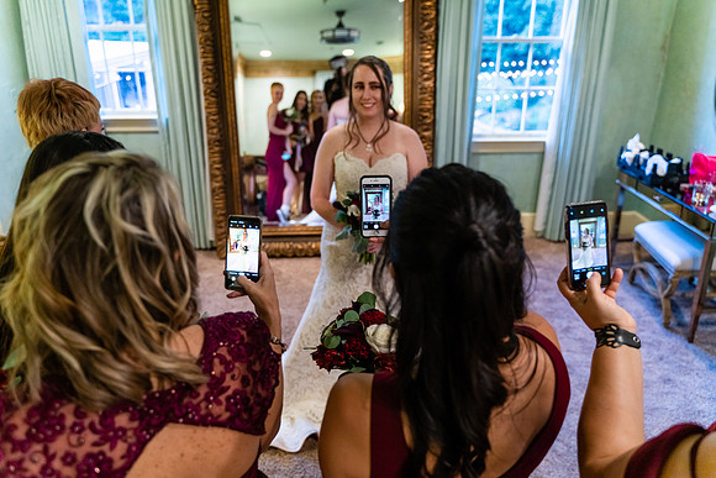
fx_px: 557
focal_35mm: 28
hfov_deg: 65.5
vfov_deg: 46.4
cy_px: 239
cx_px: 358
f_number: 2.8
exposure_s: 1/60
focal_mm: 28
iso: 1000
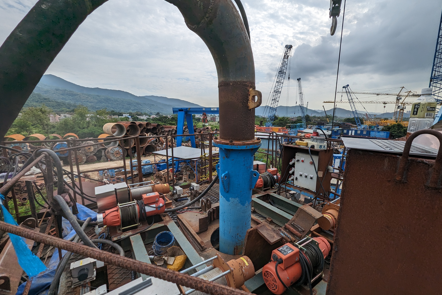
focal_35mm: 14
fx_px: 172
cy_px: 149
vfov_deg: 81.2
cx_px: 227
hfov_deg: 104.2
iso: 47
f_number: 2.2
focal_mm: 1.95
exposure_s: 1/1733
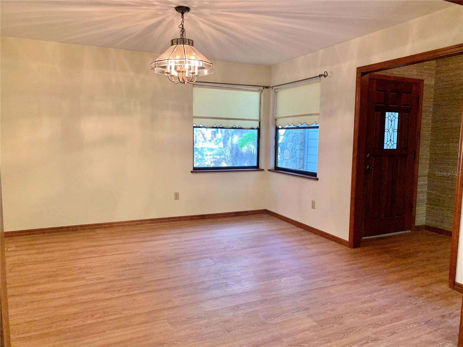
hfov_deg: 67.3
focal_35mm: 26
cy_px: 174
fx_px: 348
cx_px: 232
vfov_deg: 53.1
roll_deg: -1.8
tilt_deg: -5.5
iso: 250
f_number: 1.8
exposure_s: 1/60
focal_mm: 4.25
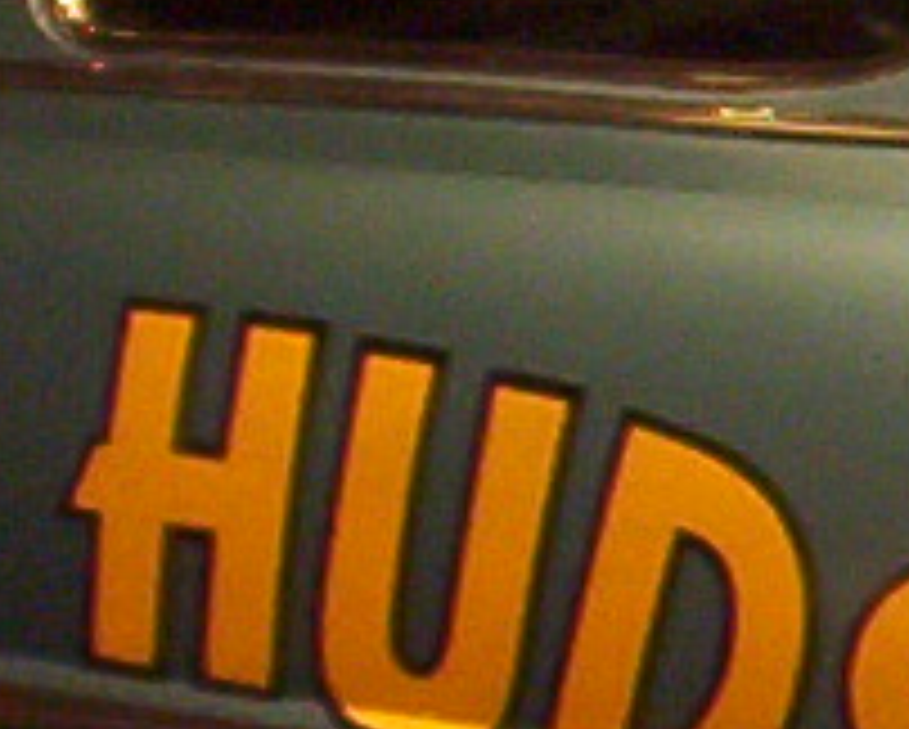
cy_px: 698
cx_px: 360
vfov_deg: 5.4
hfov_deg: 6.8
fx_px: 7648
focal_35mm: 284
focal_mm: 5.54
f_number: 2.76
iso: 140
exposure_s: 1/30
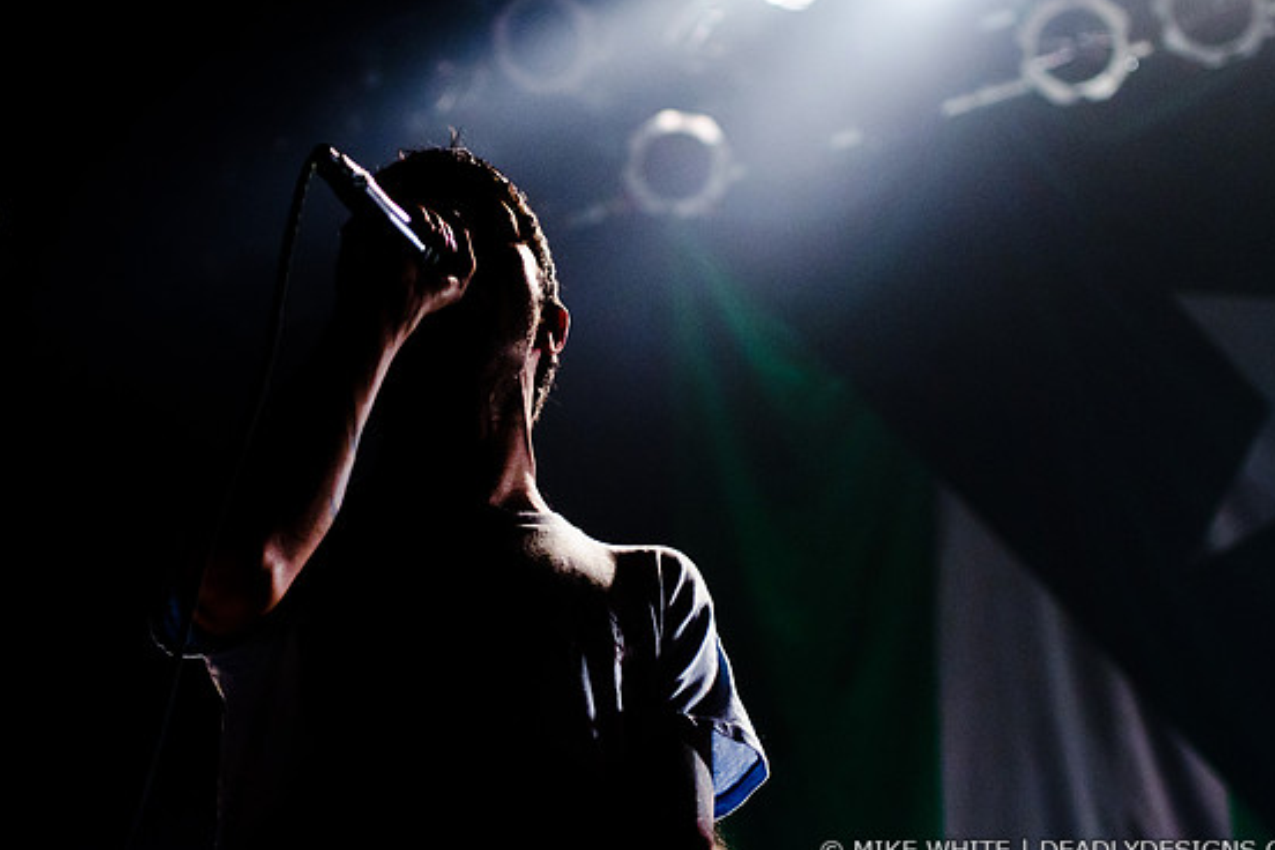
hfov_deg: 24.8
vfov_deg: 16.7
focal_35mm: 82
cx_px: 665
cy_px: 424
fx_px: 2904
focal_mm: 52
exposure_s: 1/500
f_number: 2.8
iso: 3200
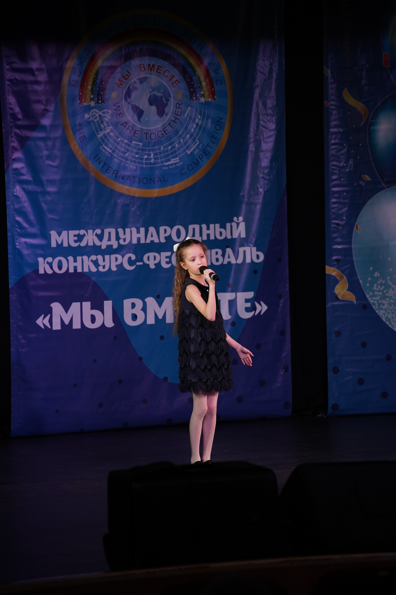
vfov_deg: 13.7
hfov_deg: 9.1
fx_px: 2475
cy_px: 298
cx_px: 198
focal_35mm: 150
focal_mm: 150
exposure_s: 1/400
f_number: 4
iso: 1600
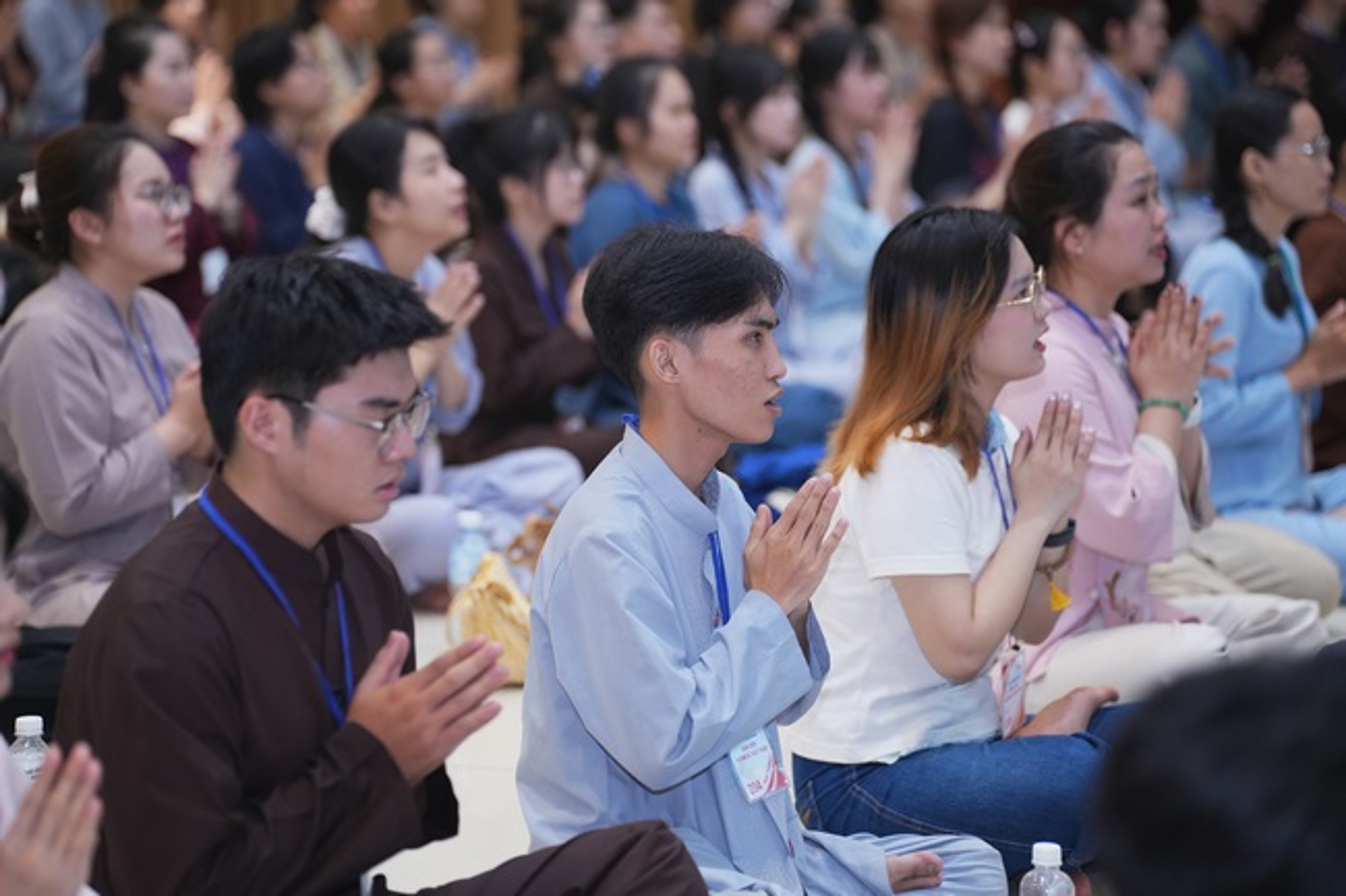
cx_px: 673
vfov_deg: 11.8
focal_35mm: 116
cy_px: 448
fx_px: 4336
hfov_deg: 17.6
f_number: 2.8
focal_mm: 116
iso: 2000
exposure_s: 1/200
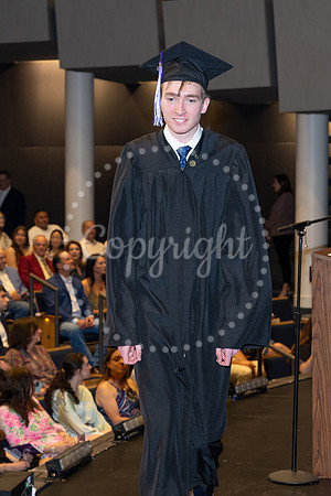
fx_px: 1220
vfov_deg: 23.0
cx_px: 152
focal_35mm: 89
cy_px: 248
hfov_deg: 15.4
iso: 1000
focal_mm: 59
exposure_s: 1/80
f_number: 5
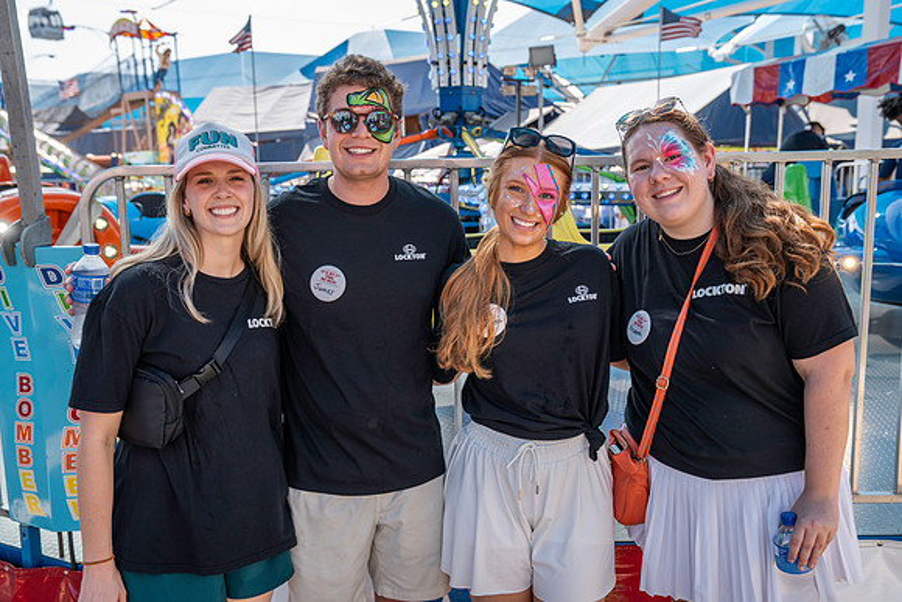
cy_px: 301
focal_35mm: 34
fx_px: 852
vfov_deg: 38.9
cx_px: 451
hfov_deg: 55.8
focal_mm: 34
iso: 100
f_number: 4.5
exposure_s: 1/200
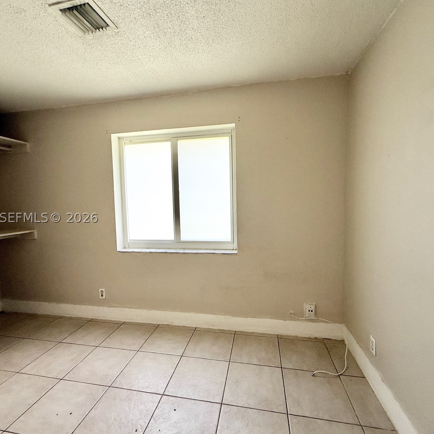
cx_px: 212
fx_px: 241
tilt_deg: -4.2
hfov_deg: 84.0
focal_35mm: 17
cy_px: 218
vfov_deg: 84.0
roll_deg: +1.2
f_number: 2.2
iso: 64
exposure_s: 1/99
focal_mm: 2.22
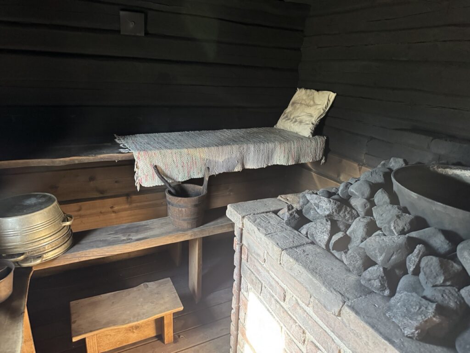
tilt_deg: -17.7
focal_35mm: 24
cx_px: 235
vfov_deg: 56.8
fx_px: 326
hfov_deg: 71.6
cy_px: 176
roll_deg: -2.9
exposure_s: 1/60
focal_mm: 6.76
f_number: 1.78
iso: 800
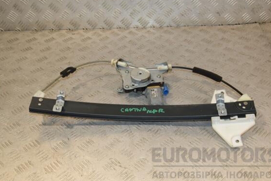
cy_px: 90
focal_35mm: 45
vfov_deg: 29.8
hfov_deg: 43.6
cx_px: 143
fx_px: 339
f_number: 6.3
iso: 800
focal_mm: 28
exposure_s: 1/200
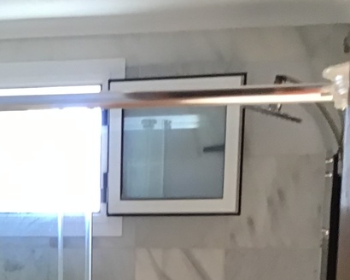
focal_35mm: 96
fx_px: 994
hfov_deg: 19.3
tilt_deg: -10.4
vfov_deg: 15.1
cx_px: -11
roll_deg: -0.1
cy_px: 393
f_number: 2.4
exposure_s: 1/33
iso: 125
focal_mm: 3.3
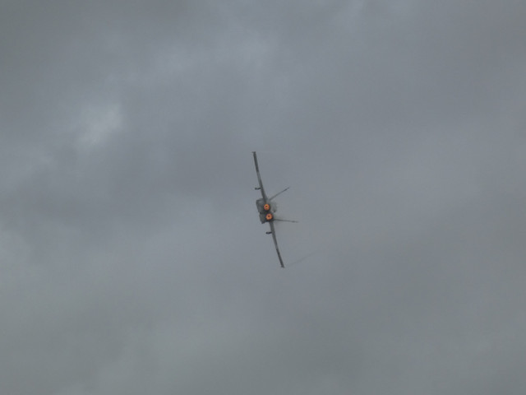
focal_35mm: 282
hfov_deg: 7.0
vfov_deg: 5.3
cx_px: 263
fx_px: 4285
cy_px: 198
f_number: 5.5
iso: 80
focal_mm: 50.6
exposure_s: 1/640
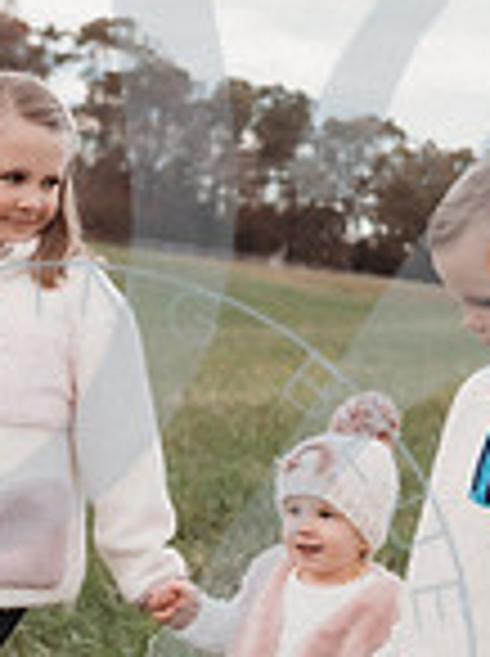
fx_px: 1798
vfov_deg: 20.7
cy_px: 338
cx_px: 261
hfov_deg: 15.5
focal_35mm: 95
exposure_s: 1/250
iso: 250
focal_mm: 32
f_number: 2.8
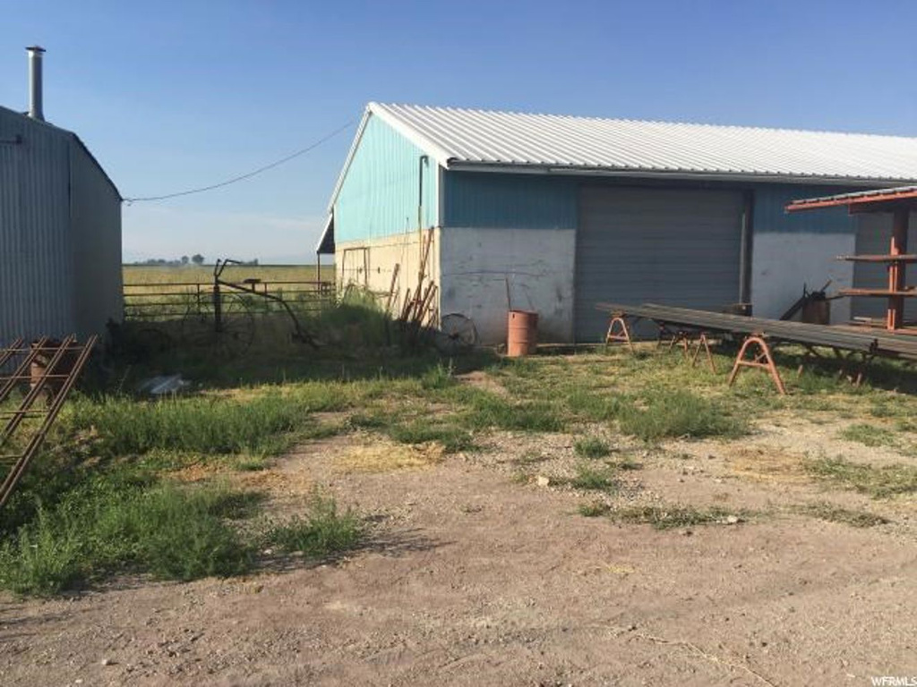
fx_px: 768
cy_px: 344
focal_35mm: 29
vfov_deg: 48.2
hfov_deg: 61.7
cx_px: 458
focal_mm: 4.15
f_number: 2.2
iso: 32
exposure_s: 1/1799
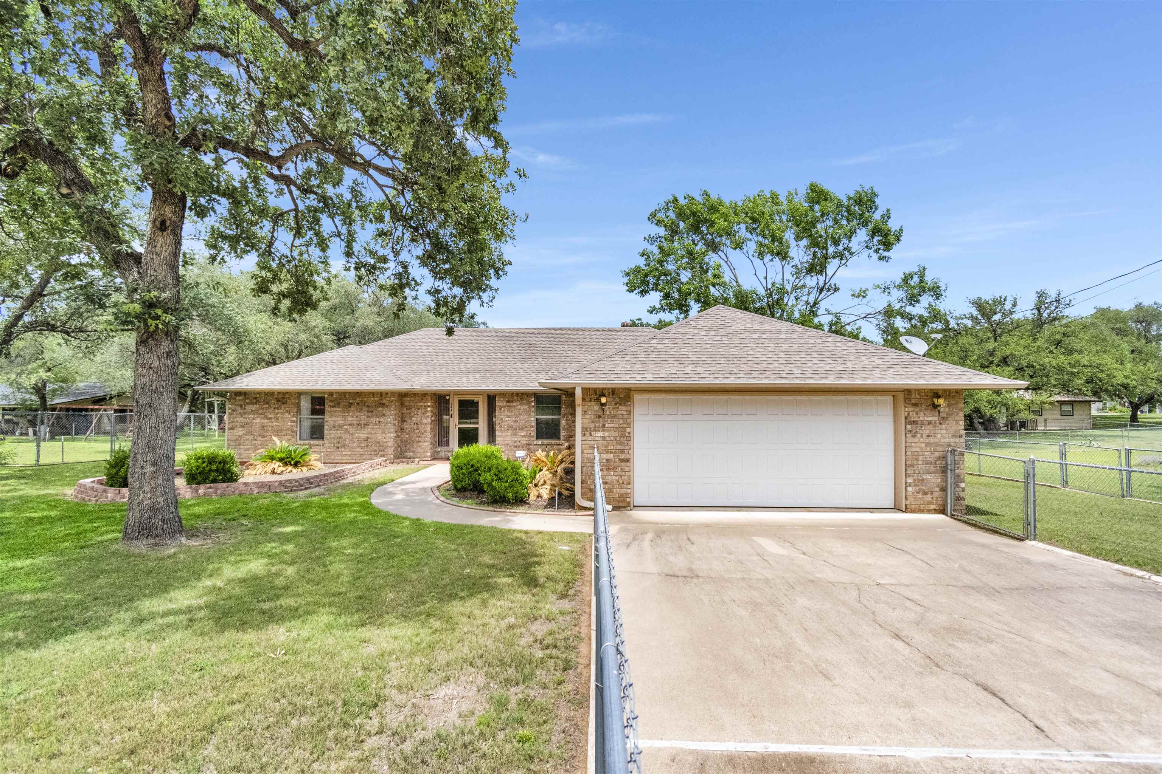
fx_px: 484
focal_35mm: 15
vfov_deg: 77.3
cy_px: 387
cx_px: 581
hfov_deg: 100.4
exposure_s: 1/8000
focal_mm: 10
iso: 2000
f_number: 4.5
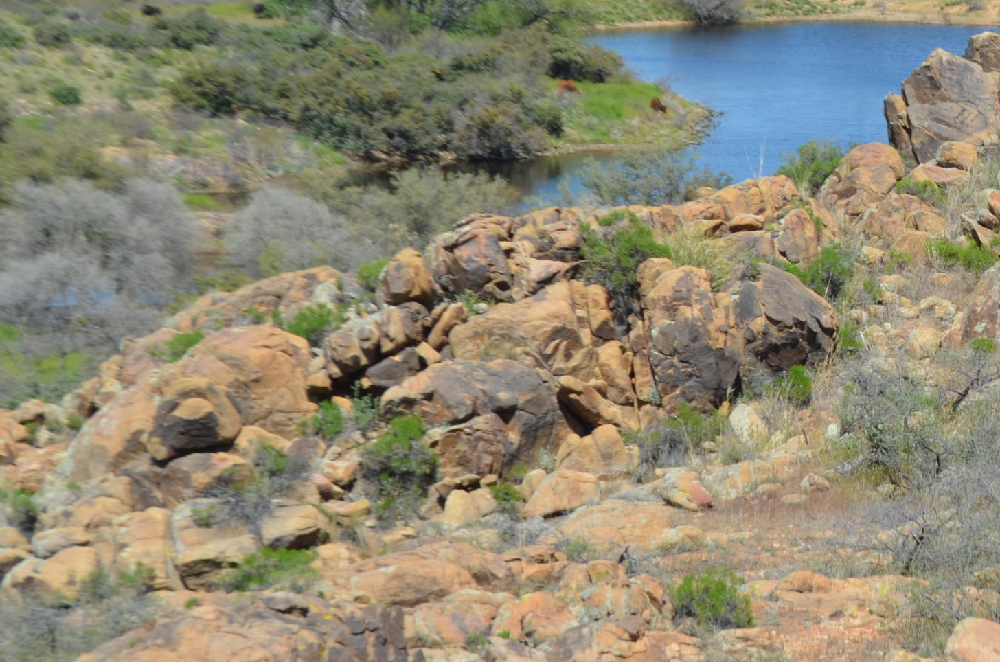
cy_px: 145
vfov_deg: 8.0
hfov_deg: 12.0
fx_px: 4713
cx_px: 1027
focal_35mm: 170
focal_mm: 55
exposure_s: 1/250
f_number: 8
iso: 100
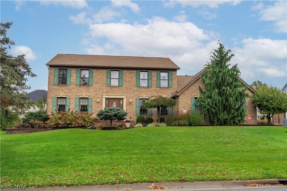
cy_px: 96
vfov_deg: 41.1
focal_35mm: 32
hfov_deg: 58.7
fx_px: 255
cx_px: 144
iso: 250
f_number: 8
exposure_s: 1/1600
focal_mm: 32
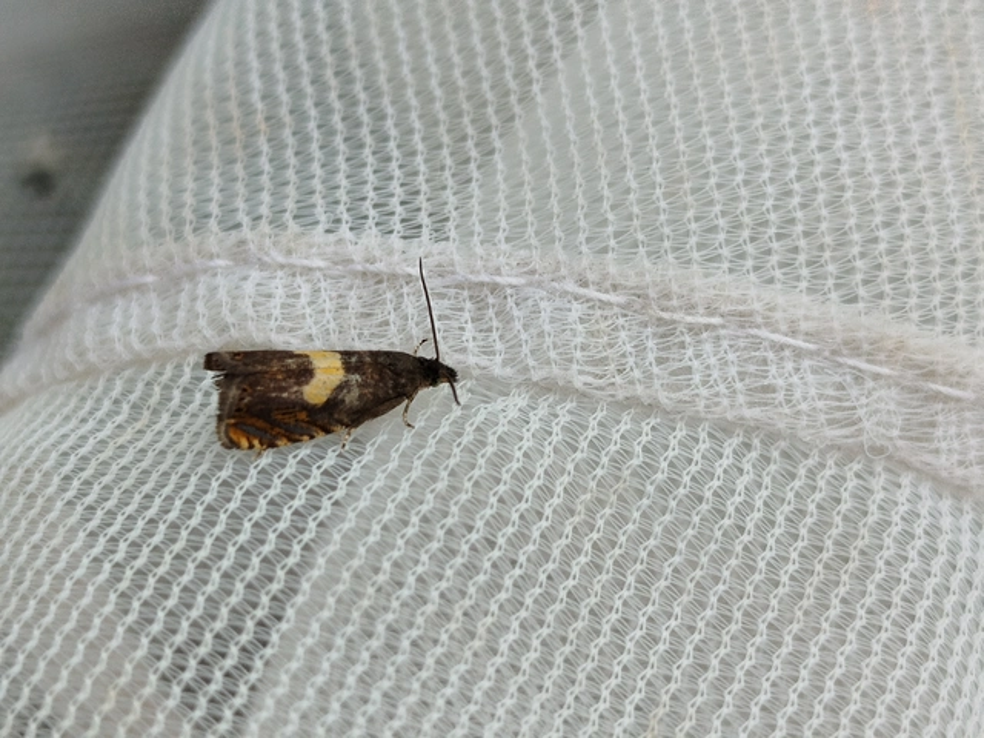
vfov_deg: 45.4
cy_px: 369
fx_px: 881
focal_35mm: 31
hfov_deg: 58.4
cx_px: 492
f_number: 1.7
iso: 50
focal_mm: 5.31
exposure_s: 1/125
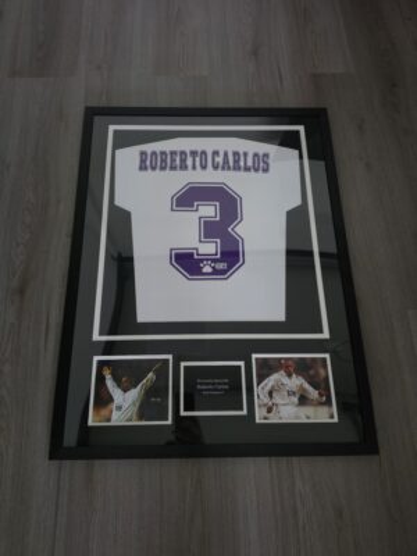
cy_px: 278
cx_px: 208
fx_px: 369
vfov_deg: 73.9
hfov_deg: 58.9
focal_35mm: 23
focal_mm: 6.5
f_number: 1.4
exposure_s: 1/50
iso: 1000
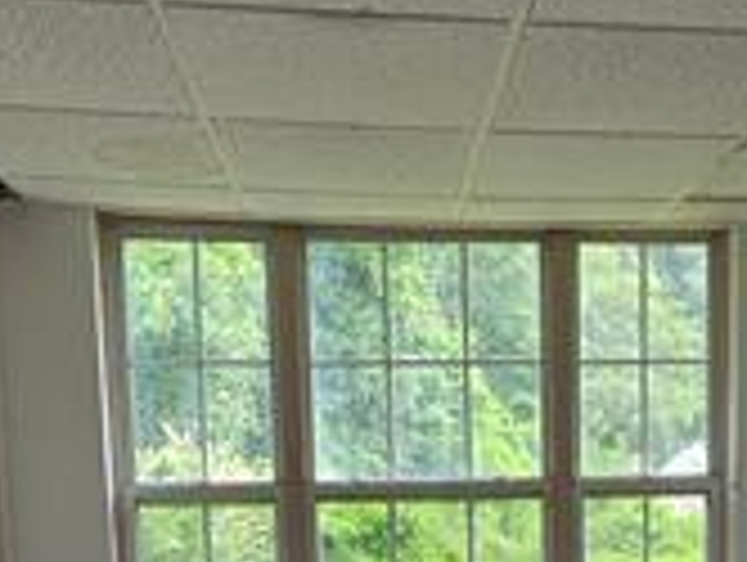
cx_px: 531
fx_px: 1081
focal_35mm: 50
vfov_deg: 26.3
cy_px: 656
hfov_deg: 37.5
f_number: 1.9
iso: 25
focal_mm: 2.2
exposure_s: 1/120
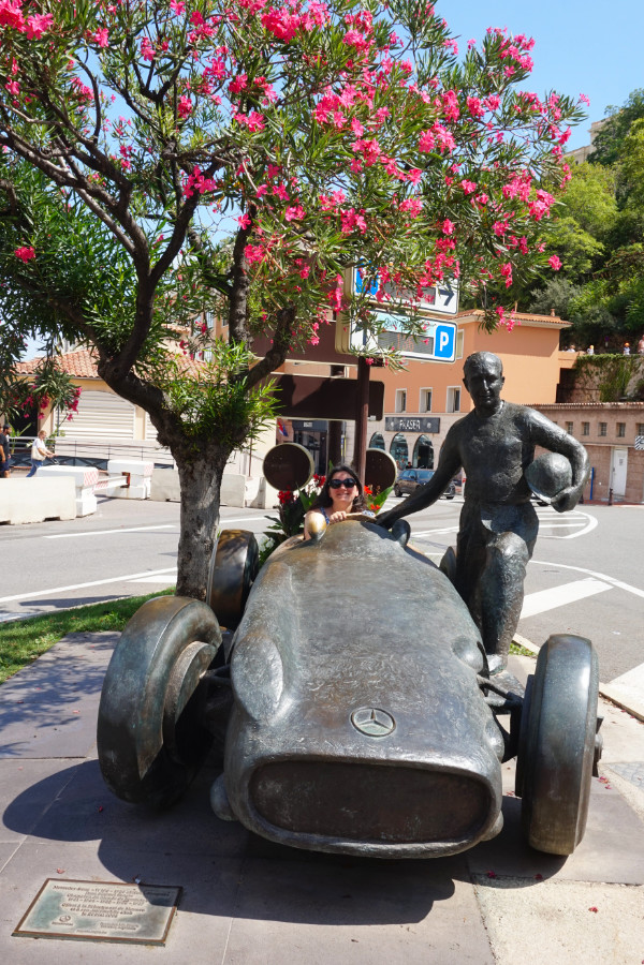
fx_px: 805
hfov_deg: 43.6
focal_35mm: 30
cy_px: 482
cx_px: 322
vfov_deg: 61.9
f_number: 11
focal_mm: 20
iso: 100
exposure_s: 1/80
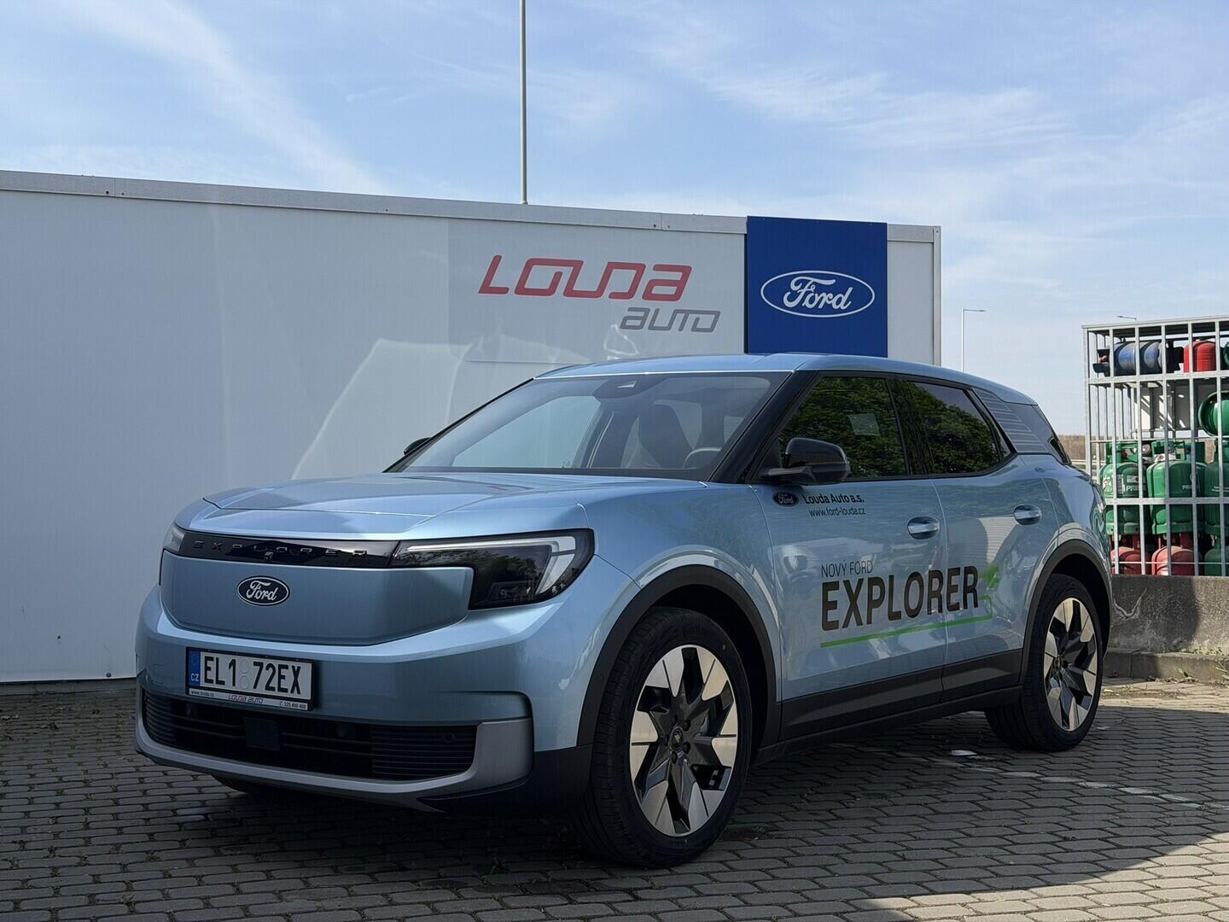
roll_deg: +0.3
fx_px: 1704
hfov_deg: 39.7
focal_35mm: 48
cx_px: 614
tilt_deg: +2.1
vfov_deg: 30.3
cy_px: 461
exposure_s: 1/4878
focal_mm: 6.76
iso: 64
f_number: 1.78
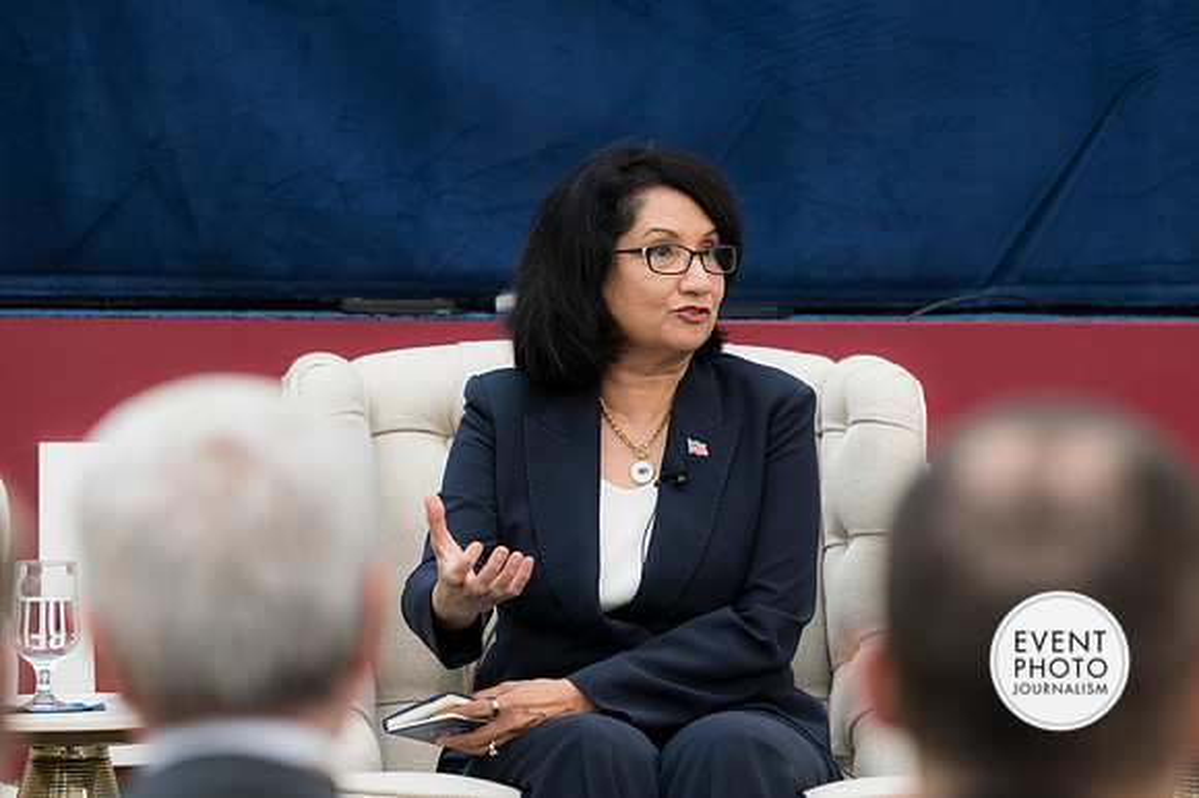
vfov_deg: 6.1
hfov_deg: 9.2
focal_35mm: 225
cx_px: 600
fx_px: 7489
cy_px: 399
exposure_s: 1/250
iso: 320
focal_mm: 150
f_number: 3.5
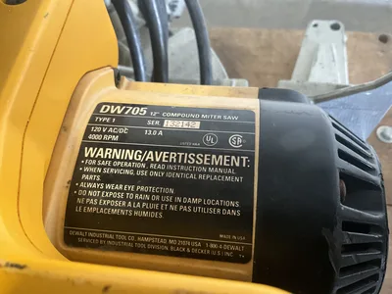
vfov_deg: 48.2
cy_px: 147
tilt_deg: -65.2
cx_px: 196
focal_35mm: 29
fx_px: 328
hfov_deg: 61.7
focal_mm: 3
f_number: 1.8
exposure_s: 1/40
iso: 320
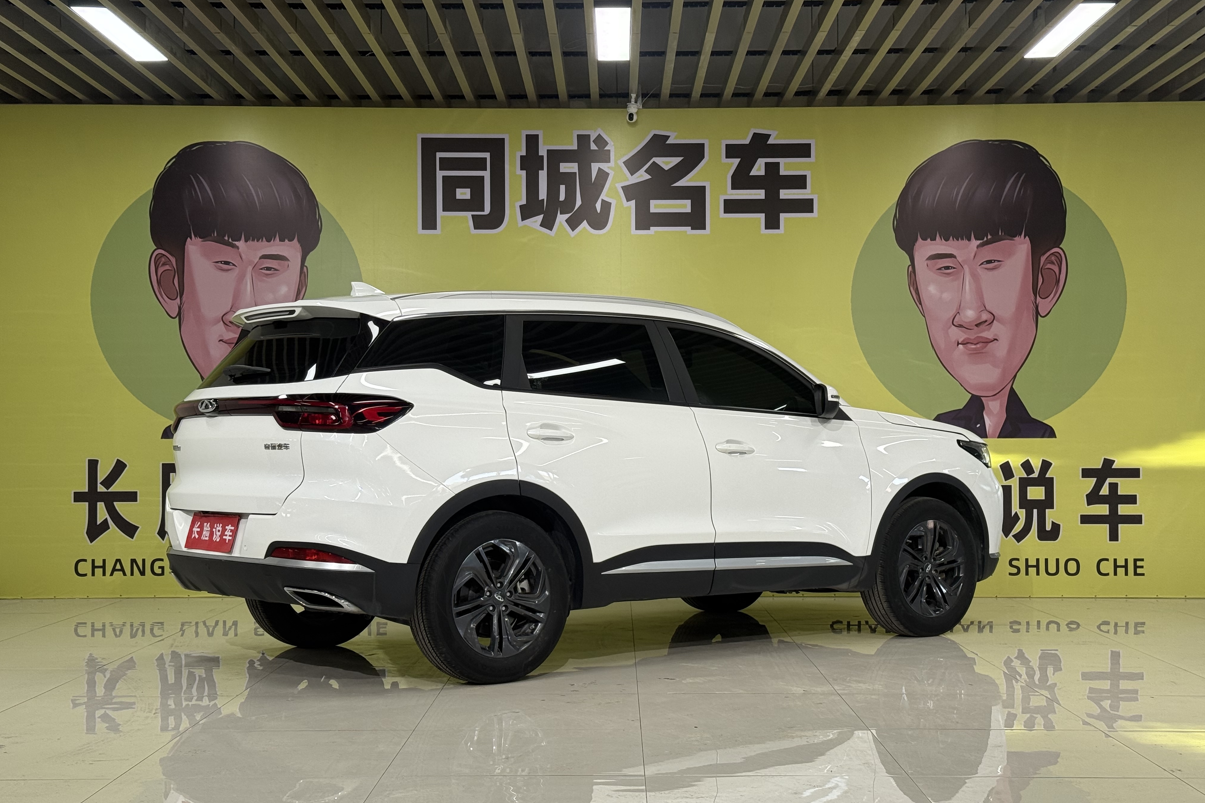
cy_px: 424
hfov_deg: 39.6
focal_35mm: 50
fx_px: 1673
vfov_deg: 27.0
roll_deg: +0.5
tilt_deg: +0.8
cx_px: 602
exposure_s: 1/100
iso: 80
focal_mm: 6.76
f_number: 1.78
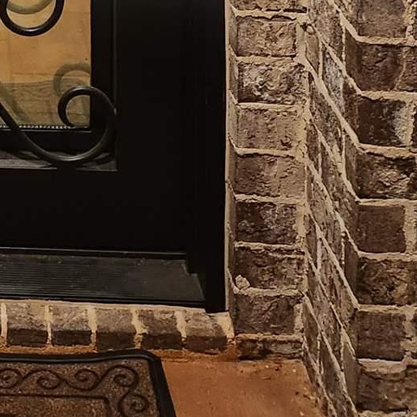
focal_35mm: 91
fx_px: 1240
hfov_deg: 17.9
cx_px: -118
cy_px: -474
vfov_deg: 14.8
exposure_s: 1/24
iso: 640
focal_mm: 5.4
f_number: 1.8
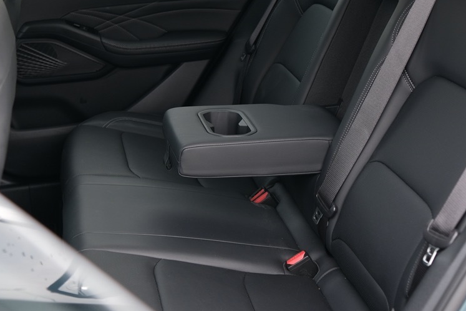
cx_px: 280
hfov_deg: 33.3
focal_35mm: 60
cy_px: 120
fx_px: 777
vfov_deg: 22.6
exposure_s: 1/125
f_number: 2.2
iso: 200
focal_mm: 23
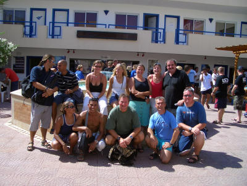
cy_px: 93
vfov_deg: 40.7
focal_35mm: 35
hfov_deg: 52.6
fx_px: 250
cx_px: 124
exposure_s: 1/320
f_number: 4.3
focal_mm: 5.8
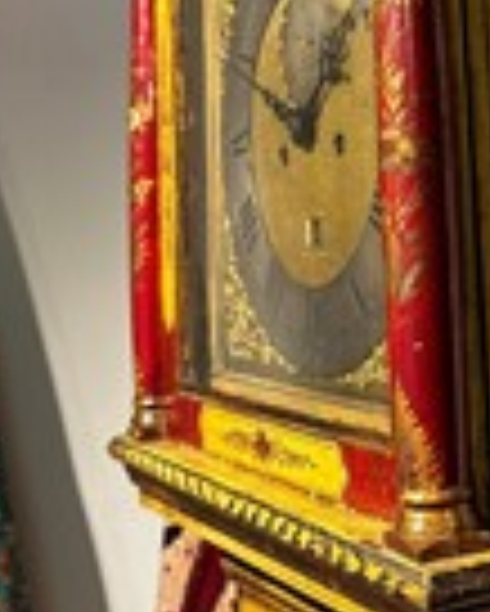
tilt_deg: +8.8
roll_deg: +1.4
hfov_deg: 21.5
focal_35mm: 69
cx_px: 468
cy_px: 63
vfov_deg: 26.6
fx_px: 1249
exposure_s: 1/100
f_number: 1.78
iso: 200
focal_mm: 6.86
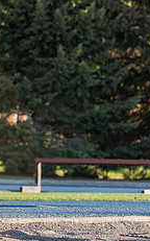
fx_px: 1265
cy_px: 75
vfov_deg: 10.9
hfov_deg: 6.5
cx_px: 318
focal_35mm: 193
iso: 250
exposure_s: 1/640
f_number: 4
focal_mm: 70
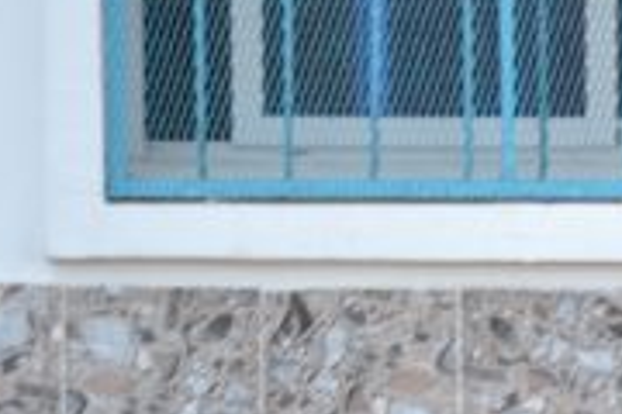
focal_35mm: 1064
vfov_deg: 1.3
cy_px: 687
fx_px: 18382
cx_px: 833
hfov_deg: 1.9
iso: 400
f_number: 5.6
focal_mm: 200
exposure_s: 1/200
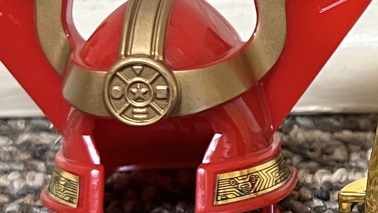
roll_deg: +0.6
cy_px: 141
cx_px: 495
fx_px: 1323
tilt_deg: -31.8
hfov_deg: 15.5
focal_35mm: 132
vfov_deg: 9.2
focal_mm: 5.7
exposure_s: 1/60
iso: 160
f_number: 1.5
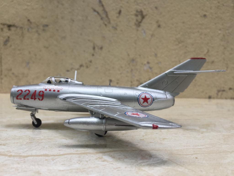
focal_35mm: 29
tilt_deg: -5.1
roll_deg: -3.1
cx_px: 117
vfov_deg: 48.2
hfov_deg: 61.7
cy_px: 88
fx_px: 196
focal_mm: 4.15
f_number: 2.2
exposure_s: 1/338
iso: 32
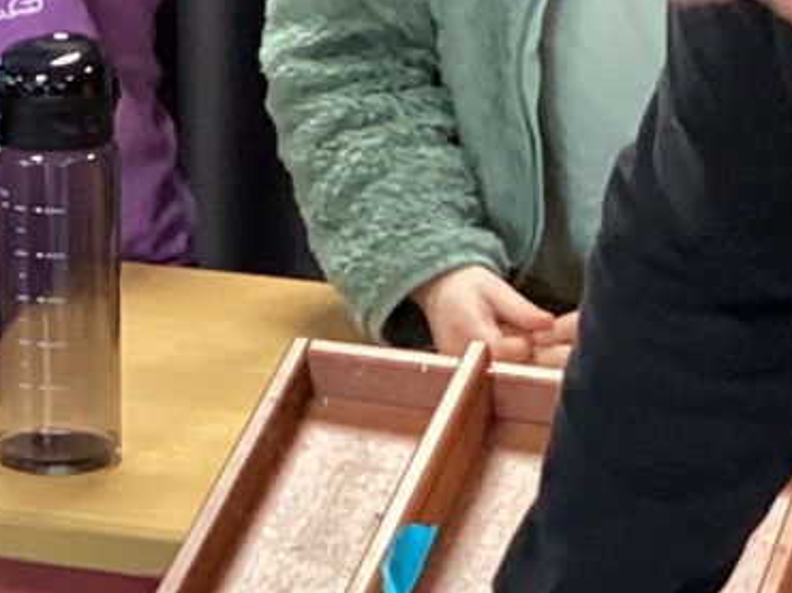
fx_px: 3681
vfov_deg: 9.1
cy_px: 629
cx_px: 362
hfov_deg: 12.3
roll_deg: -0.2
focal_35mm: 161
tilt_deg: -21.1
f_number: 2.4
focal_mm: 3.3
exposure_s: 1/40
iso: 320
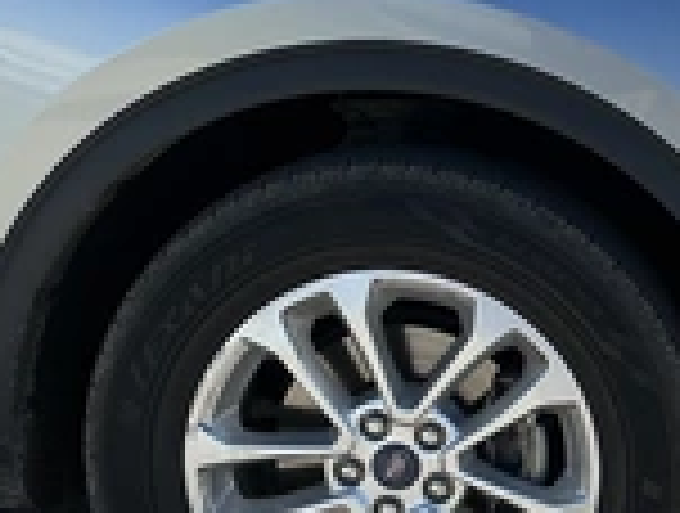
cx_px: 657
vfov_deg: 20.0
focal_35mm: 74
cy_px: 297
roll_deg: -1.5
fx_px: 1457
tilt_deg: -12.1
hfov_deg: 25.2
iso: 25
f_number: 1.8
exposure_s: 1/1311
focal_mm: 3
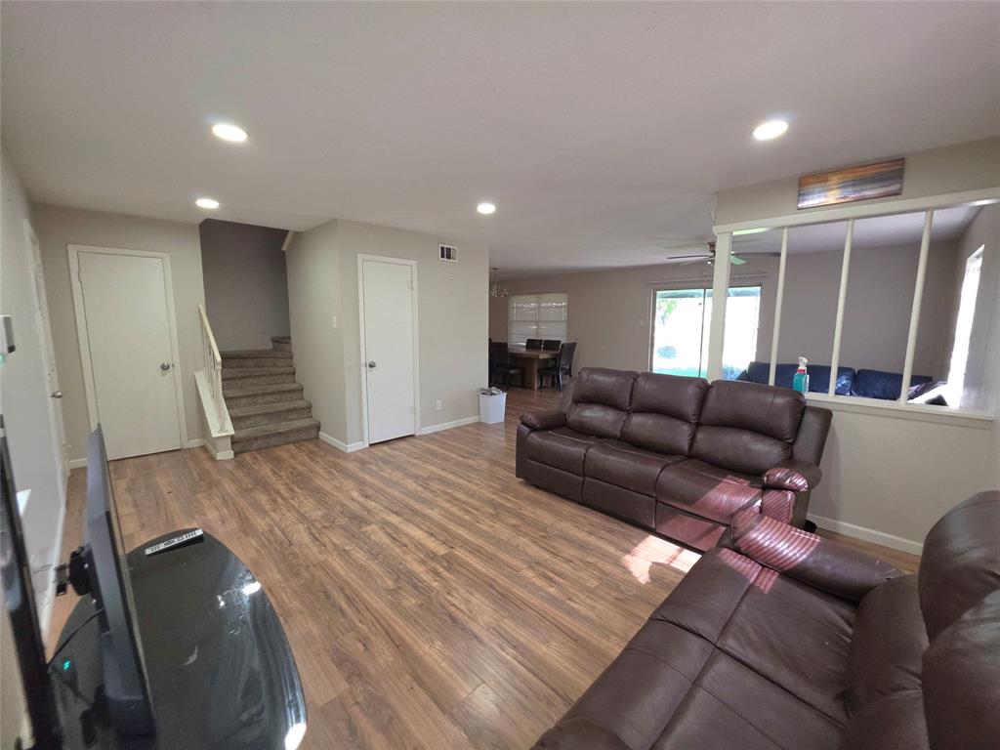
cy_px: 375
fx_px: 376
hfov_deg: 106.2
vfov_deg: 89.9
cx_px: 500
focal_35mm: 13
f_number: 1.9
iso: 100
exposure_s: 1/60.2
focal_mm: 2.2
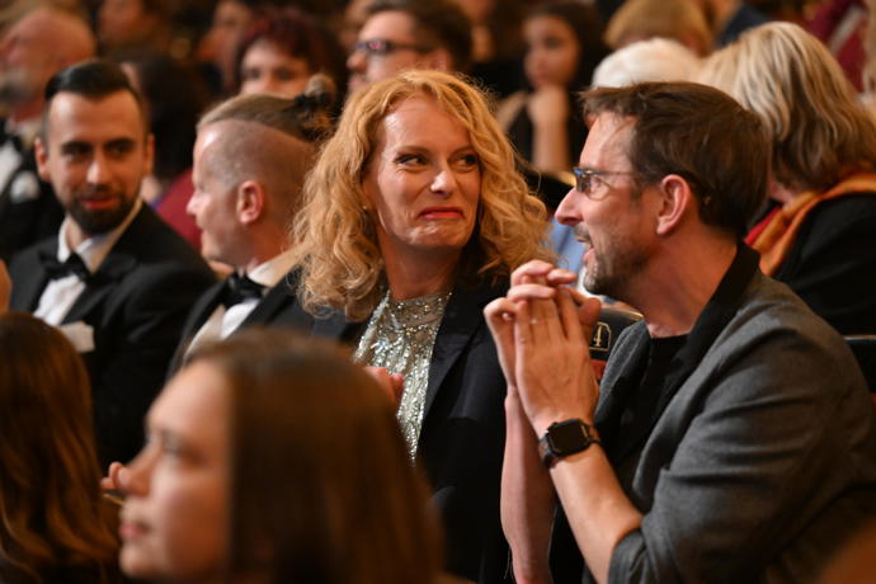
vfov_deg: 11.9
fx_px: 2798
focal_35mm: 115
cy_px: 292
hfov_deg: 17.8
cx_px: 438
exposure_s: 1/60
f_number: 2.8
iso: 5000
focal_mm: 115
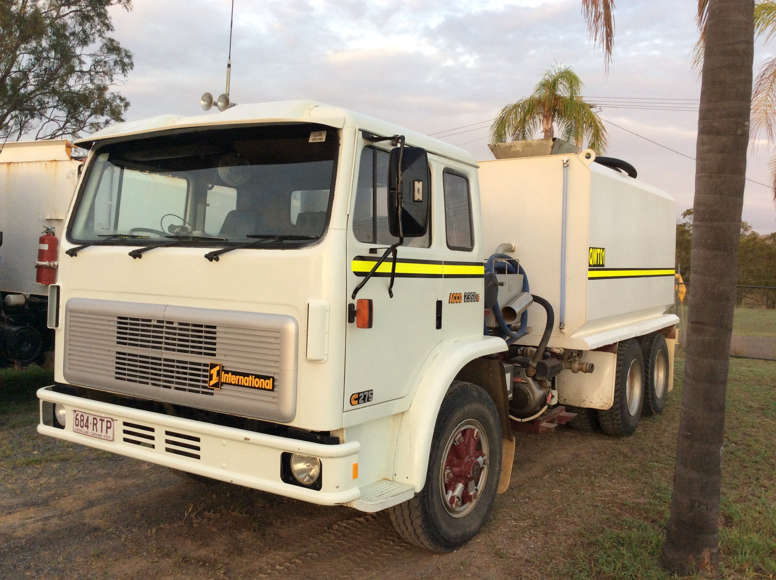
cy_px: 290
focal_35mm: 32
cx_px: 388
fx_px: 716
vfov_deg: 44.1
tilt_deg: -3.7
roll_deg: -0.2
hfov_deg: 56.9
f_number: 2.4
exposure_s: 1/100
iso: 64
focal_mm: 3.3
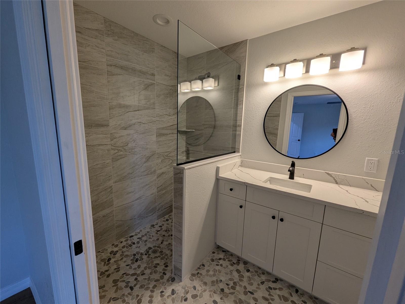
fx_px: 152
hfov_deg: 106.2
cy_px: 152
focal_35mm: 13
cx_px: 202
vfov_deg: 89.9
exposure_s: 1/120
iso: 96
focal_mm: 1.95
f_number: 2.2
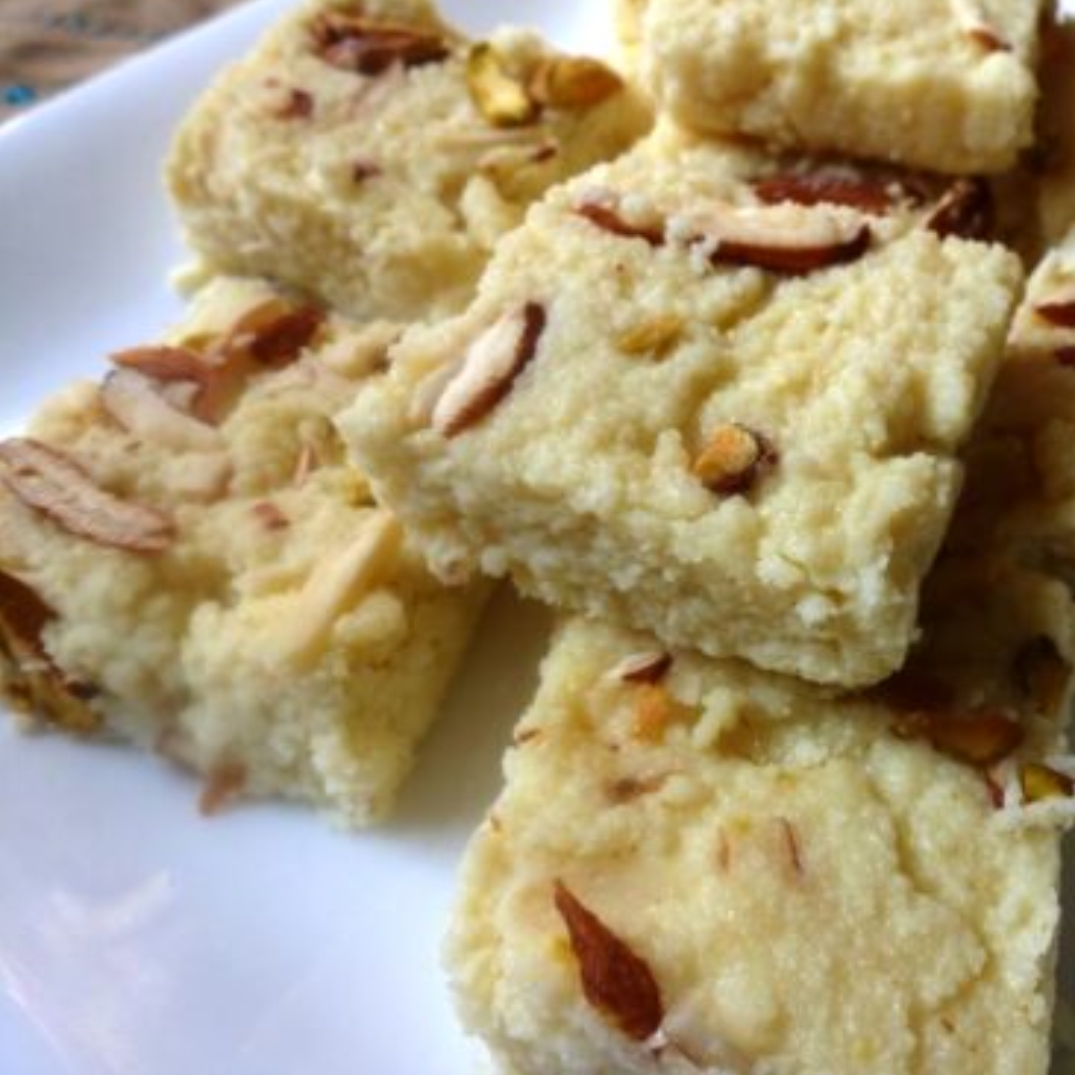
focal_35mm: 29
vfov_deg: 55.6
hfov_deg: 54.3
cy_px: 545
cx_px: 731
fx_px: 1019
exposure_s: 1/60
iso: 100
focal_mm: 4.3
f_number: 3.3
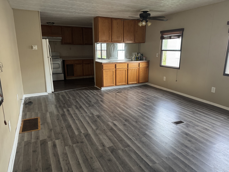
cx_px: 114
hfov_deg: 71.6
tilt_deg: -12.5
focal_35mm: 24
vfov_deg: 56.8
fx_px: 159
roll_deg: +0.8
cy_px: 86
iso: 400
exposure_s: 1/60
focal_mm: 6.76
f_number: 1.78
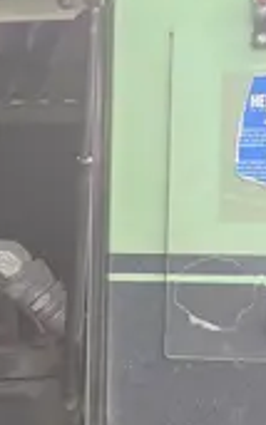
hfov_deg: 9.7
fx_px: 1368
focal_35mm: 118
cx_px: -395
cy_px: 287
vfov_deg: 17.6
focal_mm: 5.1
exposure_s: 1/1151
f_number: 1.6
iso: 50
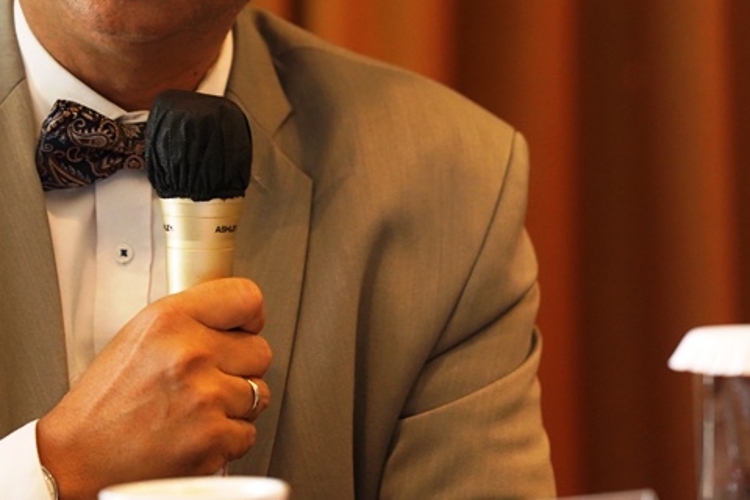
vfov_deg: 3.2
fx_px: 8895
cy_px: 4
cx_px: 364
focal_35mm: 427
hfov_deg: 4.8
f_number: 2.8
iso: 2000
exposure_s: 1/100
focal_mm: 200
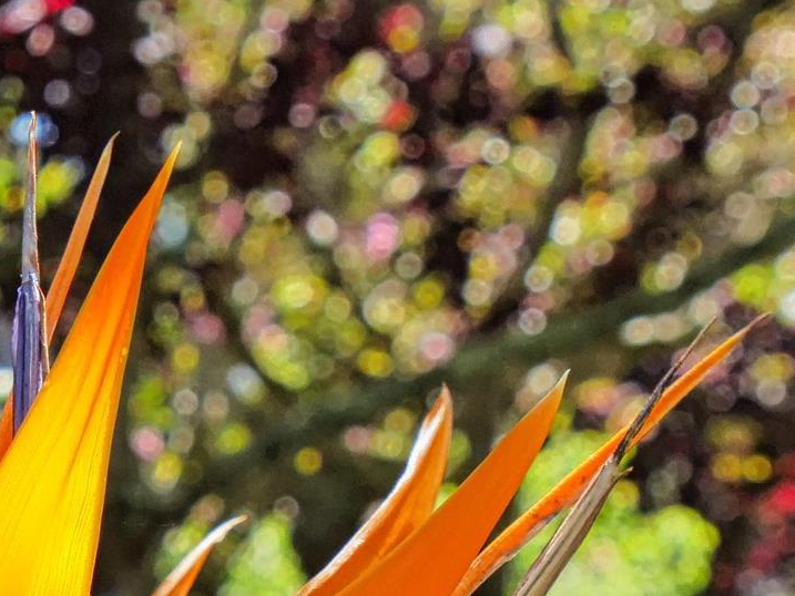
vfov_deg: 11.8
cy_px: 908
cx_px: -22
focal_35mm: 120
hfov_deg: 16.1
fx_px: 2756
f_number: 4
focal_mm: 14
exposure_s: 1/800
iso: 320
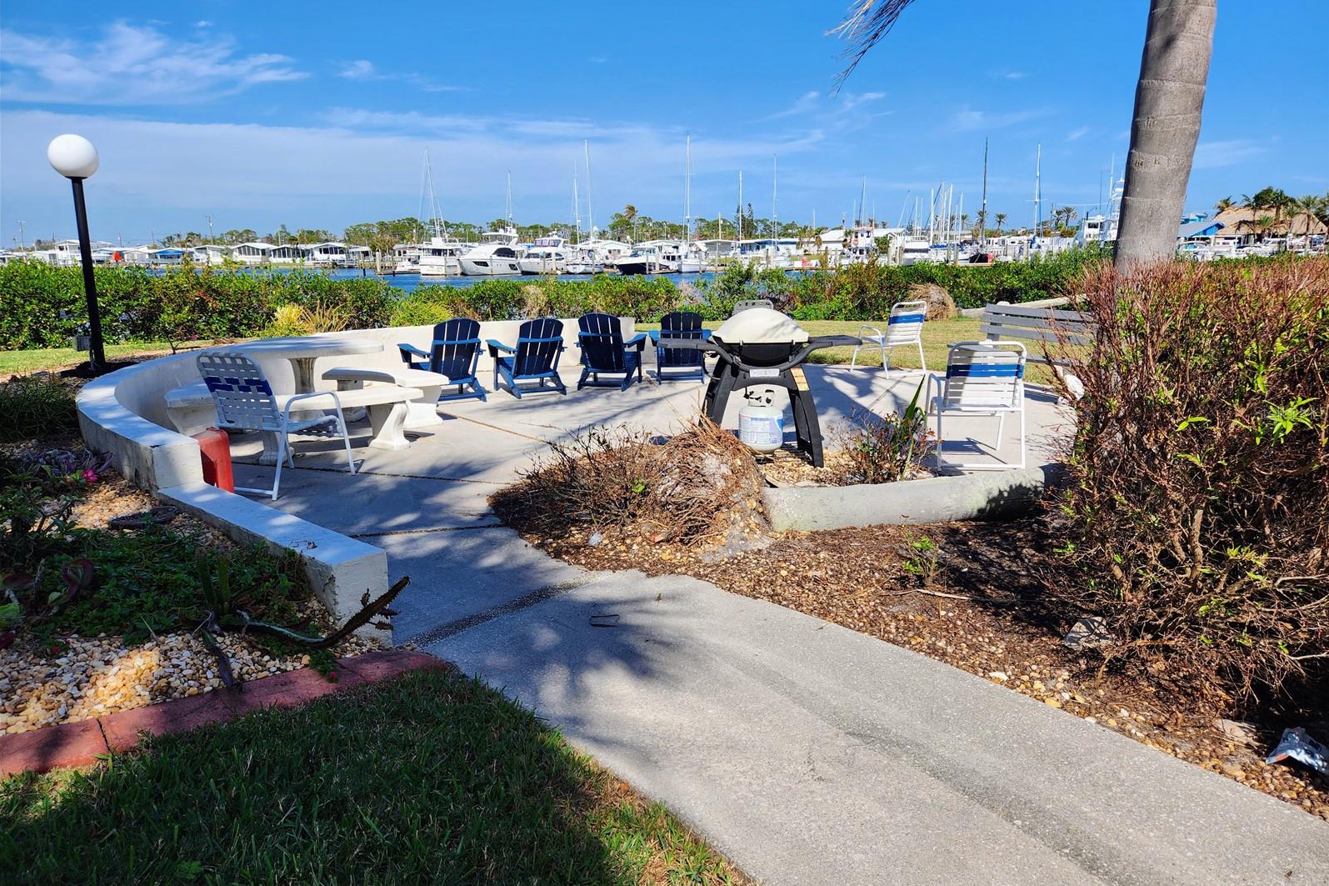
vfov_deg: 53.1
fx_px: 886
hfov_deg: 73.7
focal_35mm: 24
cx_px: 666
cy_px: 413
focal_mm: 5.4
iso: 20
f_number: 1.8
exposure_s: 1/1542
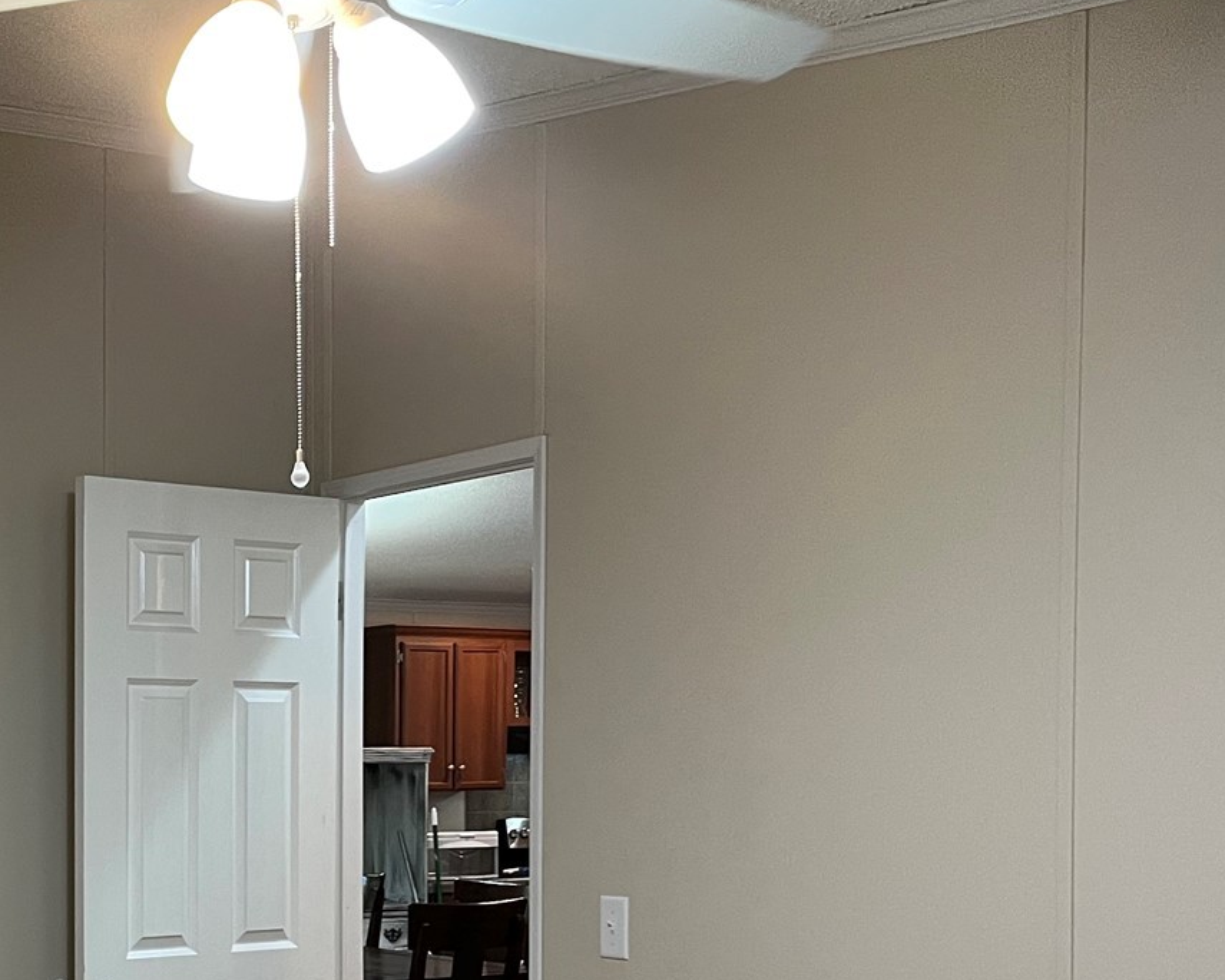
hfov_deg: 31.2
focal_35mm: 57
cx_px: 80
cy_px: 815
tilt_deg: -2.3
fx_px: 2067
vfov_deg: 26.1
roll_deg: -0.1
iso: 160
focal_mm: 5.1
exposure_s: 1/60
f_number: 1.6
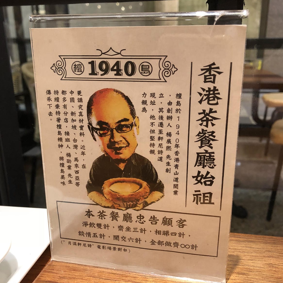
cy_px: 154
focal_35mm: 34
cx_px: 146
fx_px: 314
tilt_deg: -19.2
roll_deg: +0.6
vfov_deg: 48.4
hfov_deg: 48.4
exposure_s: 1/15
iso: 64
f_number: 1.8
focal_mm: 3.99
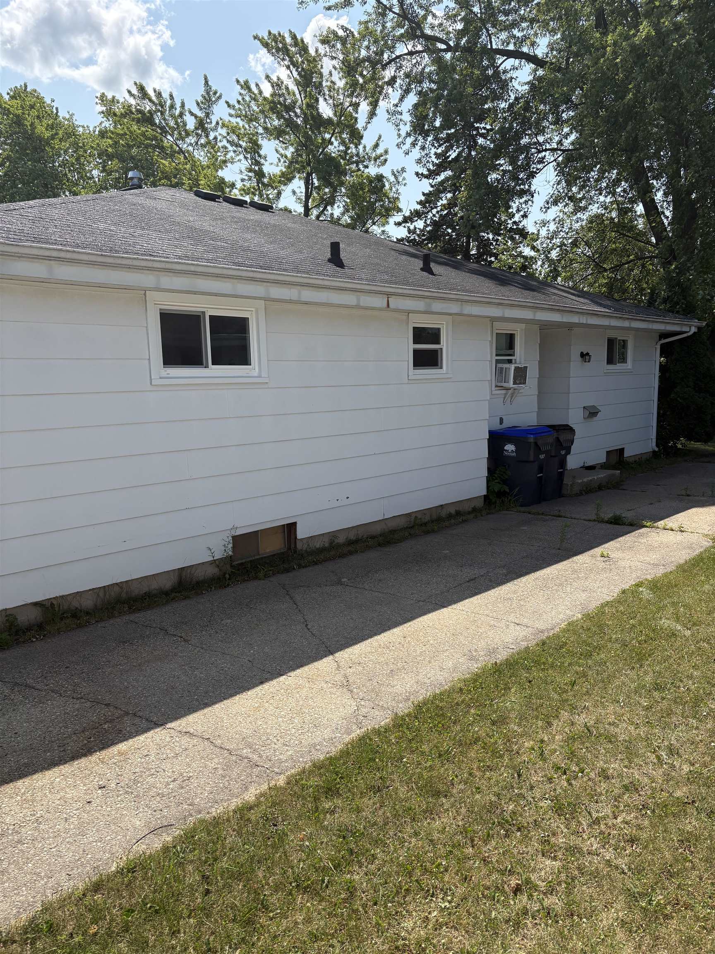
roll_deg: +1.0
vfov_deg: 67.3
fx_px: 716
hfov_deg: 53.1
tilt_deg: -8.3
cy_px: 477
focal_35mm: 26
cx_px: 358
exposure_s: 1/4329
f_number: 1.6
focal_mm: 5.96
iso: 64
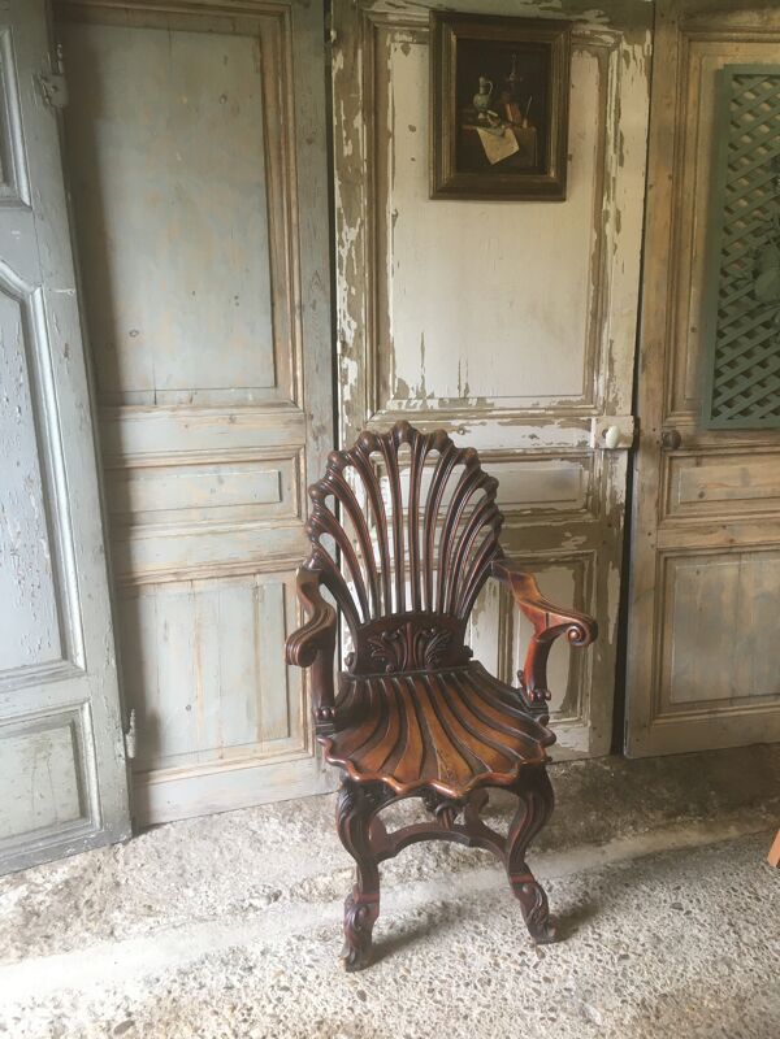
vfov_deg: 61.7
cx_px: 390
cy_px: 520
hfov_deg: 48.2
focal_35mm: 29
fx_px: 871
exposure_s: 1/33
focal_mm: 4.15
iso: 100
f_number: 2.2
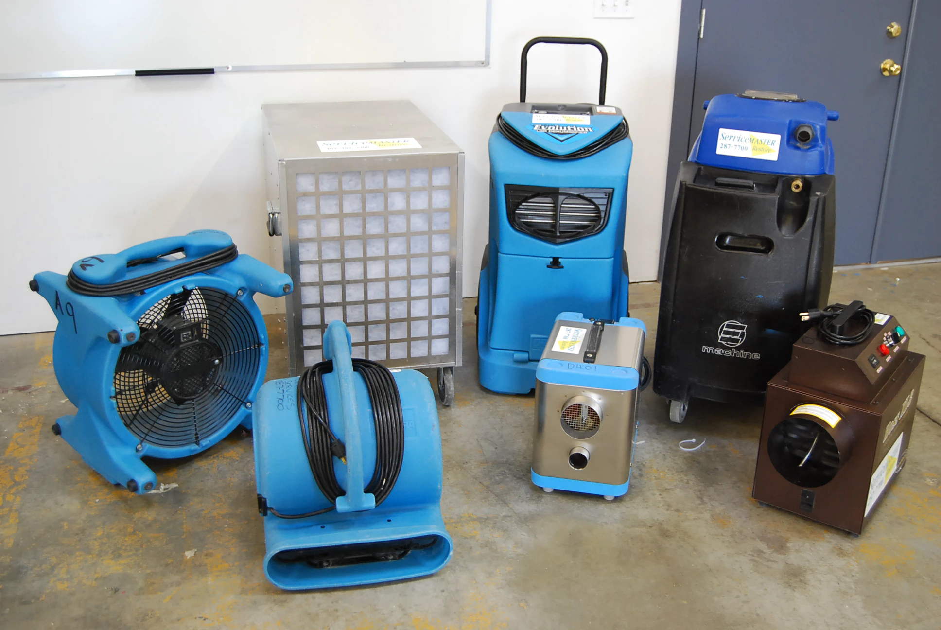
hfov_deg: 49.5
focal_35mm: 39
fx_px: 1021
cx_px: 470
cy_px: 315
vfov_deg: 34.3
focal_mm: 26
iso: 720
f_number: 4
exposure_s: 1/30
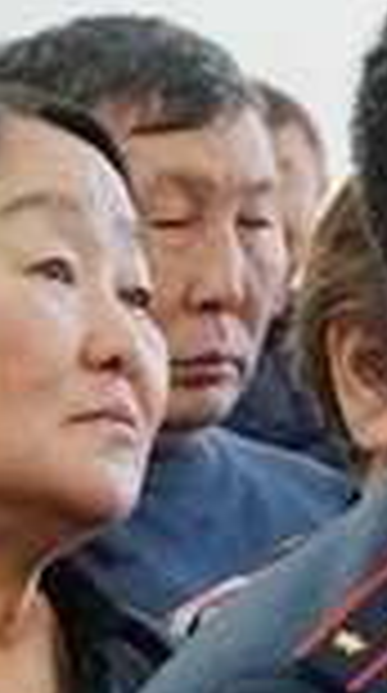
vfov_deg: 6.0
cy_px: 652
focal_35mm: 361
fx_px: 6614
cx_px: 1314
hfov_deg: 3.3
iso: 2500
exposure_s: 1/160
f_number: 5
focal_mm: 47
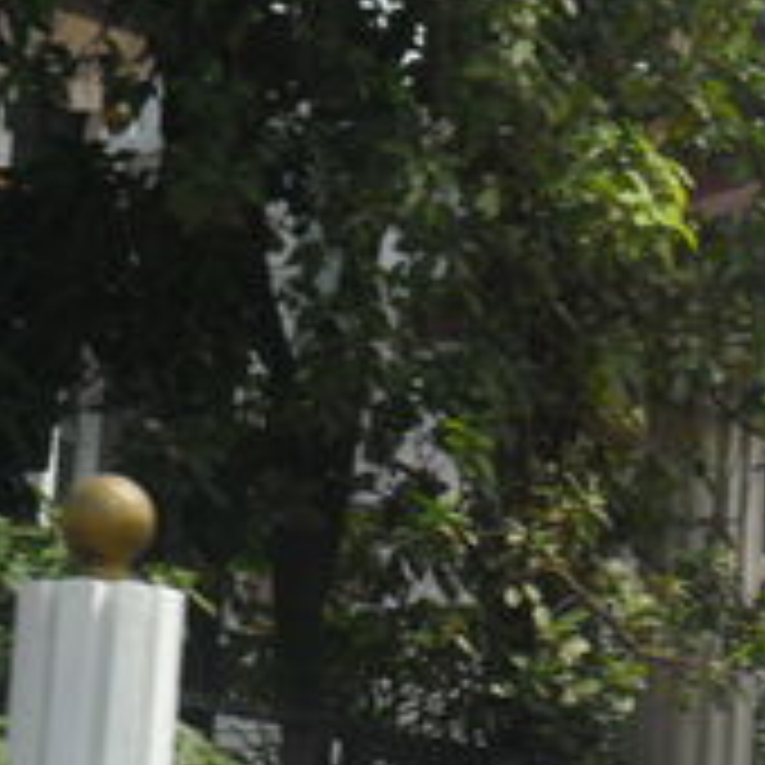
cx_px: 860
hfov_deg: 7.8
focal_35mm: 224
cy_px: 432
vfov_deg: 7.8
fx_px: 5601
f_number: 5
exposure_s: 1/350
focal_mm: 19.6
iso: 100
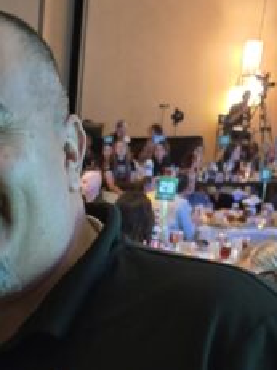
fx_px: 1089
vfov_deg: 16.9
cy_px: 597
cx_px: -130
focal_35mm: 102
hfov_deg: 13.7
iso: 1250
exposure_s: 1/24
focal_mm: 5.4
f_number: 1.8
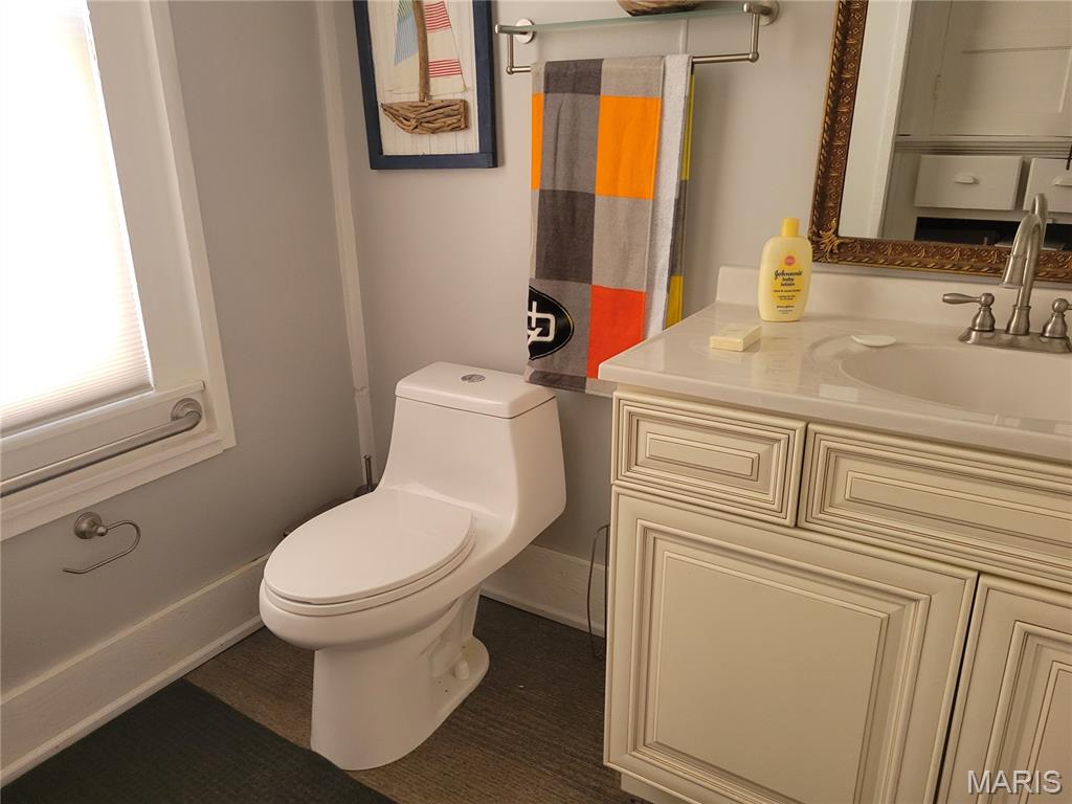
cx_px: 536
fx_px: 805
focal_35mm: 26
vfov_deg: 53.1
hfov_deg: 67.3
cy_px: 402
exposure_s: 1/120
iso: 320
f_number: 1.8
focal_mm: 5.4
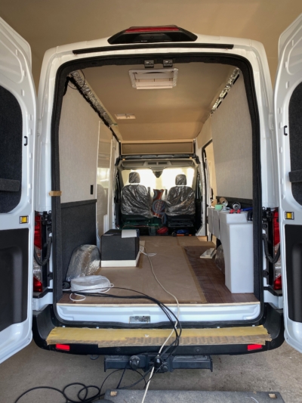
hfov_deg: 53.1
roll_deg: +0.6
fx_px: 302
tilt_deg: -1.8
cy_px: 202
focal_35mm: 26
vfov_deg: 67.3
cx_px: 151
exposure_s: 1/100
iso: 40
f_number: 1.8
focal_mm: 4.25
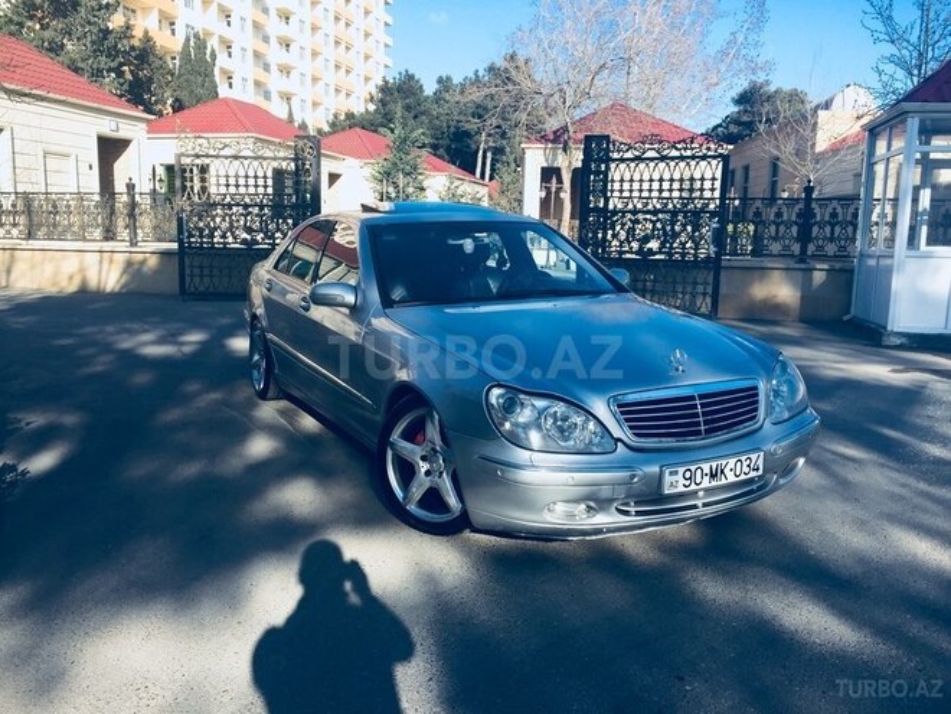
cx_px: 476
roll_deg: -1.5
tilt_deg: -8.0
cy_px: 357
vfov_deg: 48.2
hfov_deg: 61.7
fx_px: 797
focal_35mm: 29
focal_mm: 4.15
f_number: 2.2
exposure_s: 1/879
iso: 32
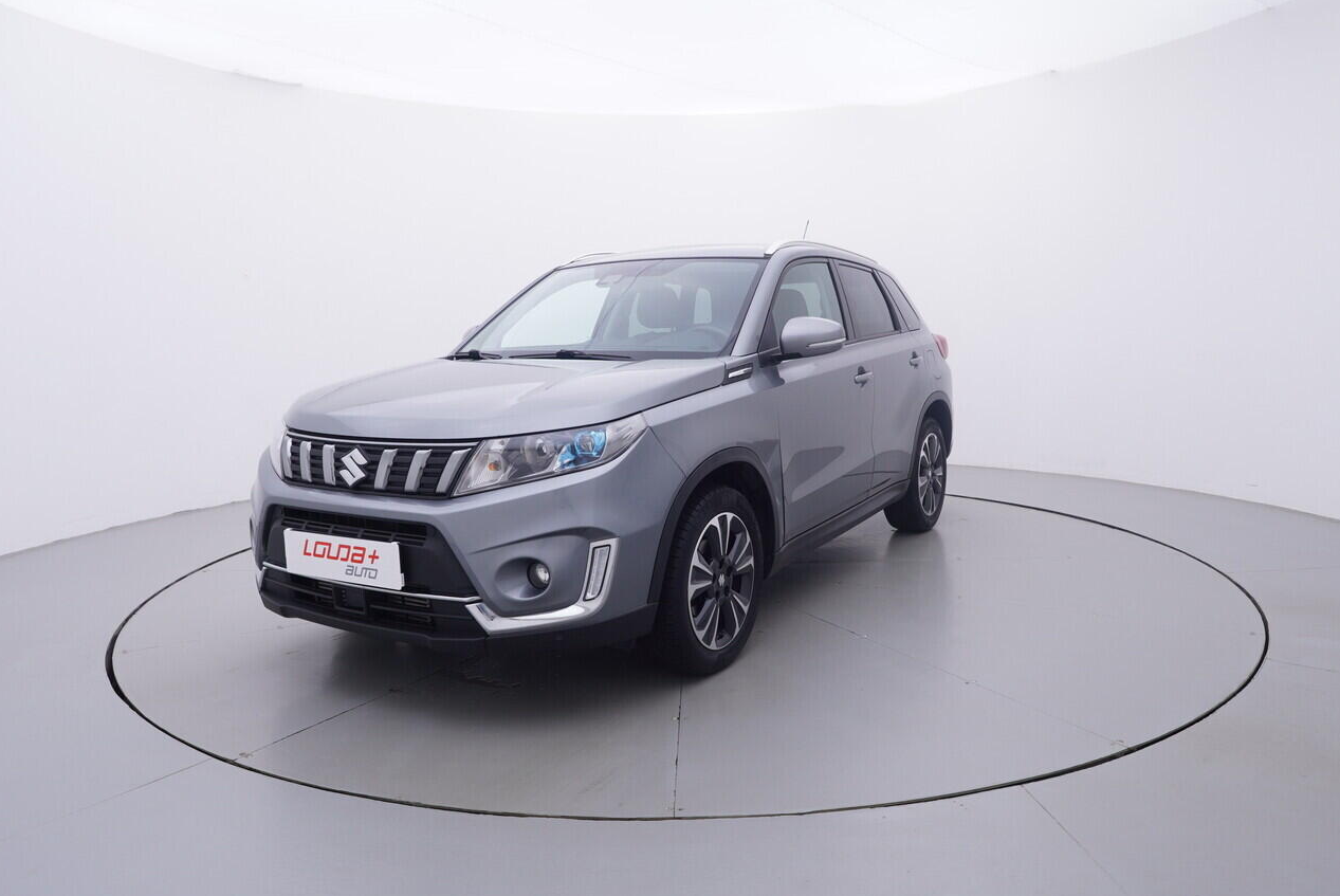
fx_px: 952
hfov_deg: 70.2
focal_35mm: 26
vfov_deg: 50.4
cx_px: 687
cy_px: 438
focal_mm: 15
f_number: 5
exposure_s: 1/80
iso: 200
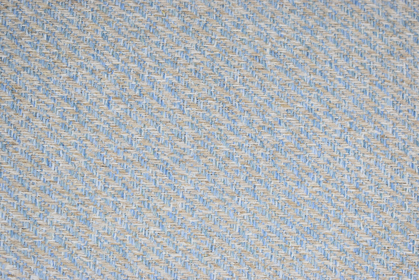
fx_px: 786
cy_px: 140
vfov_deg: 20.2
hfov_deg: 29.8
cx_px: 210
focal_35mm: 68
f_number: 5
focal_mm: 45
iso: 1600
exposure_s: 1/125
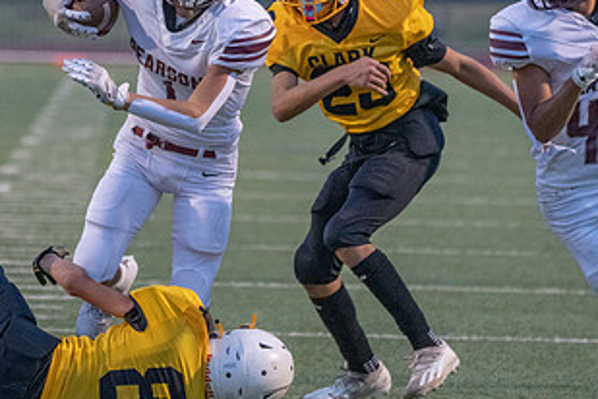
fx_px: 7707
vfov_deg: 3.0
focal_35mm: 464
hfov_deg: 4.4
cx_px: 74
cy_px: 168
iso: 8000
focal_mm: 247
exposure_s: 1/1000
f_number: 5.6
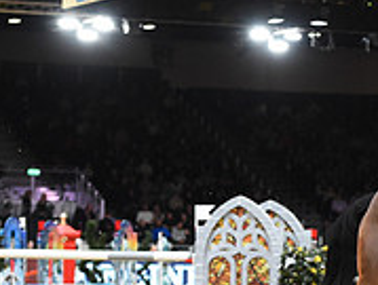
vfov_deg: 5.6
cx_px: 610
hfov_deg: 7.3
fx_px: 2889
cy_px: 220
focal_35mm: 264
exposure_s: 1/800
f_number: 3.5
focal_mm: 85
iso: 5000
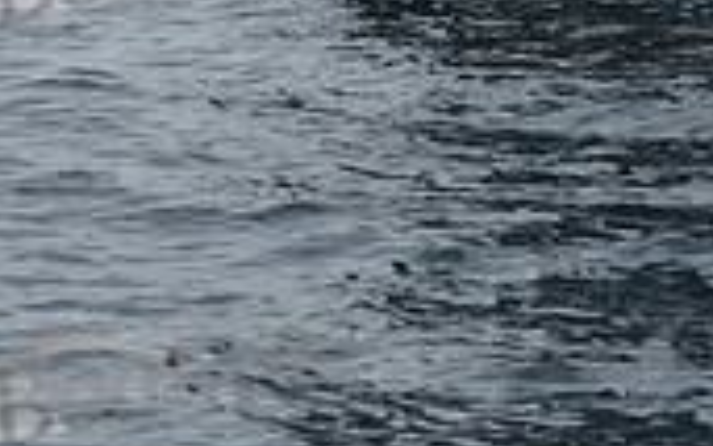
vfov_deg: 5.4
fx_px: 4704
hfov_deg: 8.7
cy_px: -286
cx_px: 534
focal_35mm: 242
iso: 250
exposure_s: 1/800
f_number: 6.3
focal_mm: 70
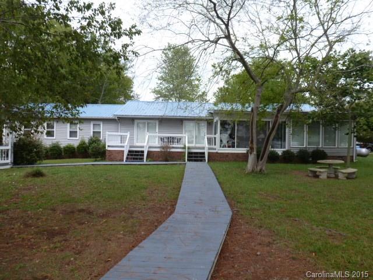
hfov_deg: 71.6
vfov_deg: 56.8
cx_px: 186
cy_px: 140
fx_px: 259
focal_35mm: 24
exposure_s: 1/200
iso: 100
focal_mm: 4.3
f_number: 4
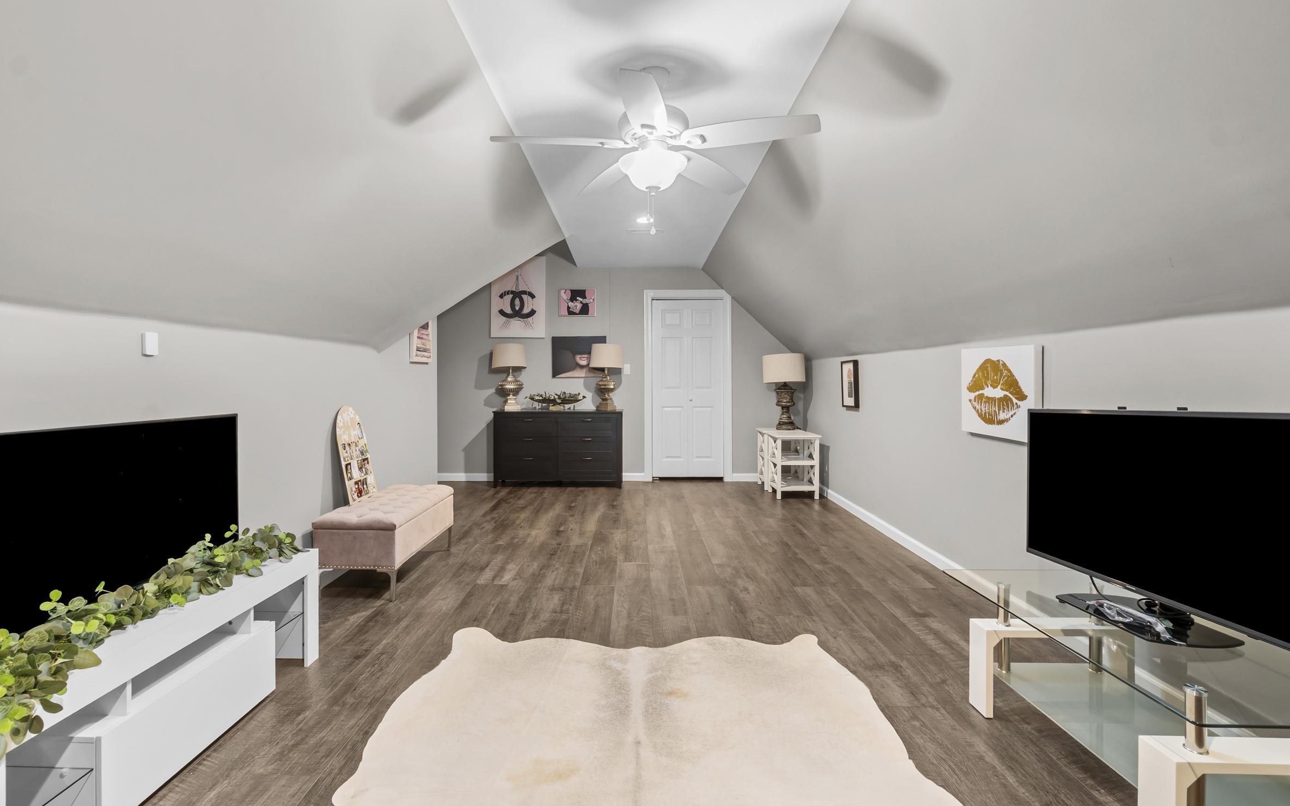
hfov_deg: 97.8
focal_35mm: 16
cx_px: 634
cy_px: 391
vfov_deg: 71.3
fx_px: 563
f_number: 9
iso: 250
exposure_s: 3.2
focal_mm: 10
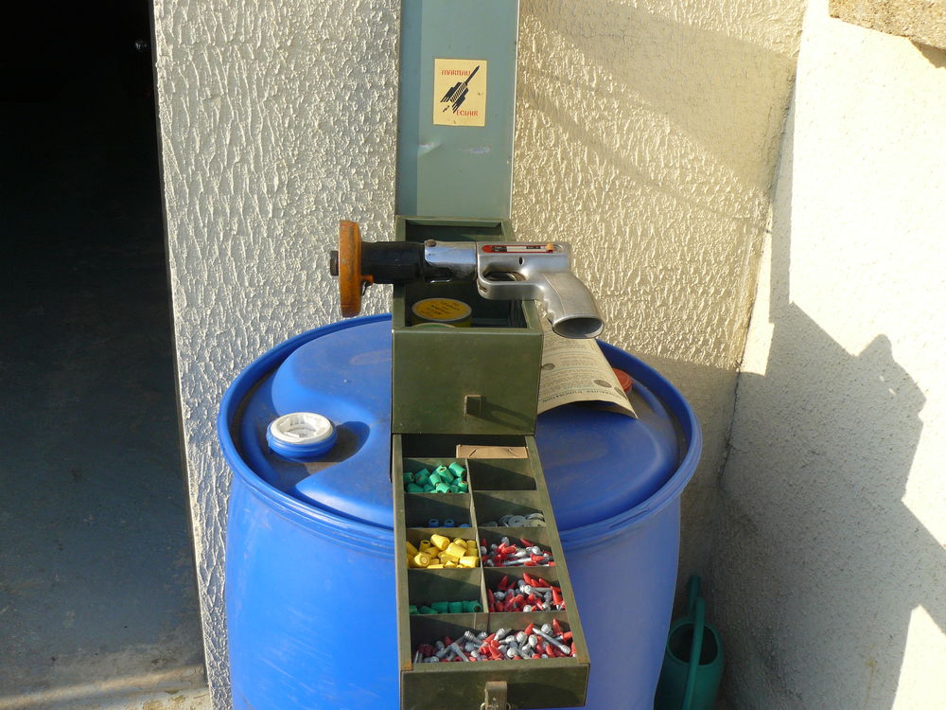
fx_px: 984
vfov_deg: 39.7
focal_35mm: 36
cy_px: 355
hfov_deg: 51.4
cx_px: 473
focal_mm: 6
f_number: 5
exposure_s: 1/250
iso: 100
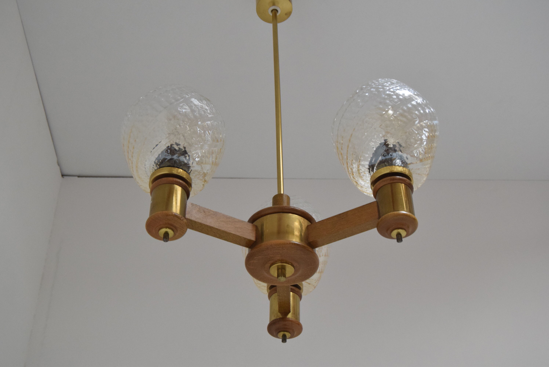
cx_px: 274
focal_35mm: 52
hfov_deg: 37.8
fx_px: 801
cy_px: 184
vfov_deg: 25.8
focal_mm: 35
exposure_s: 1/160
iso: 1600
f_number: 6.3
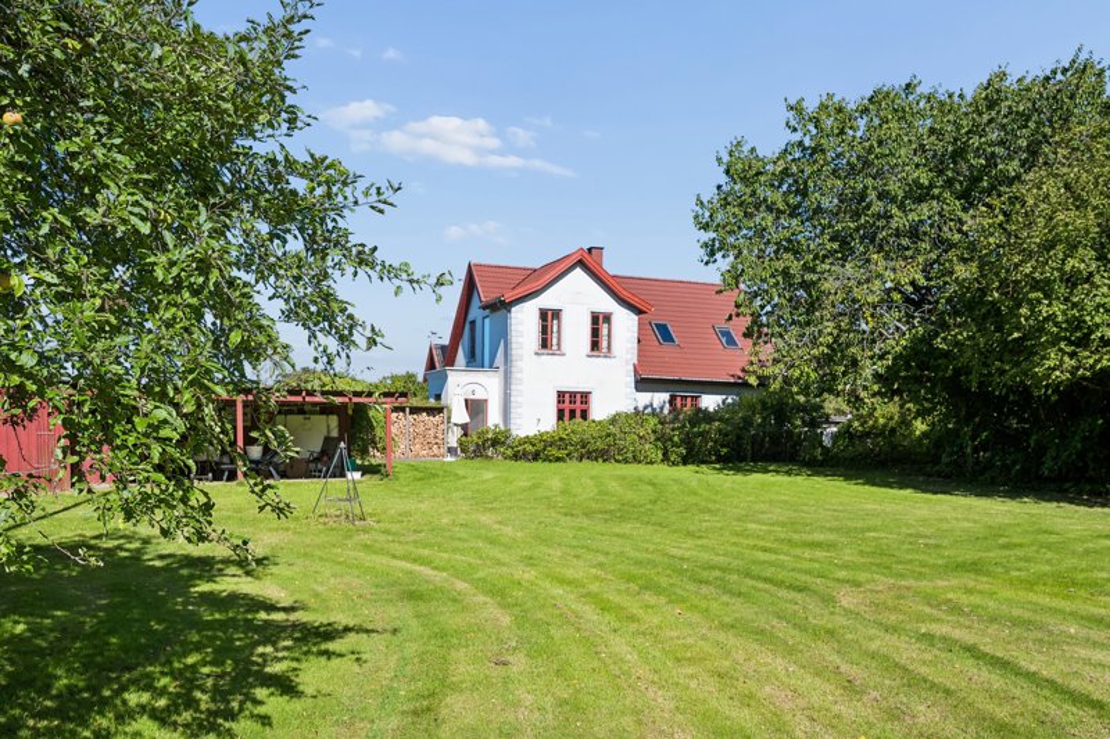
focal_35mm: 30
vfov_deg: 43.6
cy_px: 370
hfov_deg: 61.9
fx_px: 925
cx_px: 555
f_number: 6.3
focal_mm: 30
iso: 100
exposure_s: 1/500
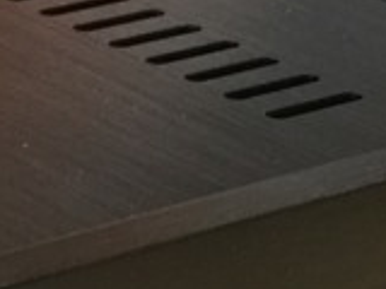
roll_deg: -3.5
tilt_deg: -30.0
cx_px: -314
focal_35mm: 186
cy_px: 320
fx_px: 2074
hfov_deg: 10.0
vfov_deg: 7.9
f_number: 2.2
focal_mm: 4.15
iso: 100
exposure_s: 1/17
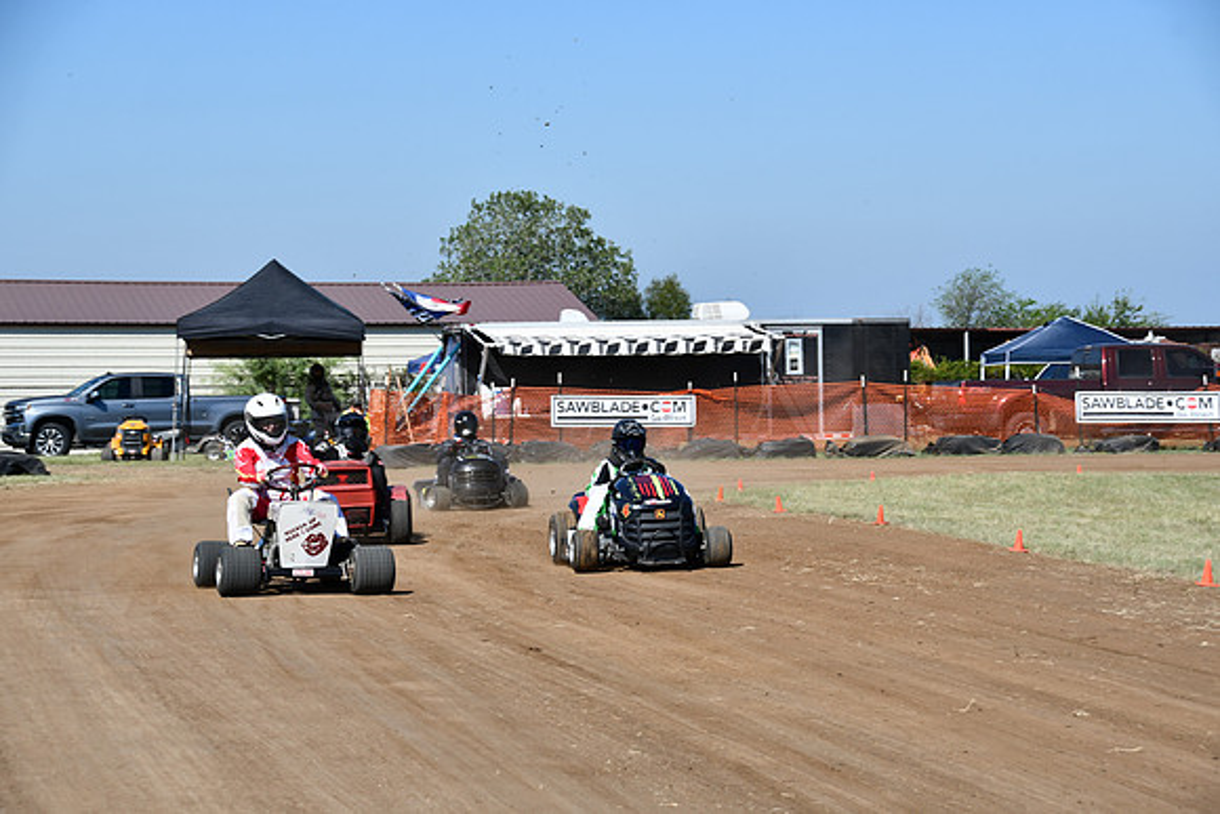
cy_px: 407
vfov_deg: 12.2
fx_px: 3796
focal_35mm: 112
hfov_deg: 18.3
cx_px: 610
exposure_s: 1/320
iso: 100
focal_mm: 75
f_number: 9
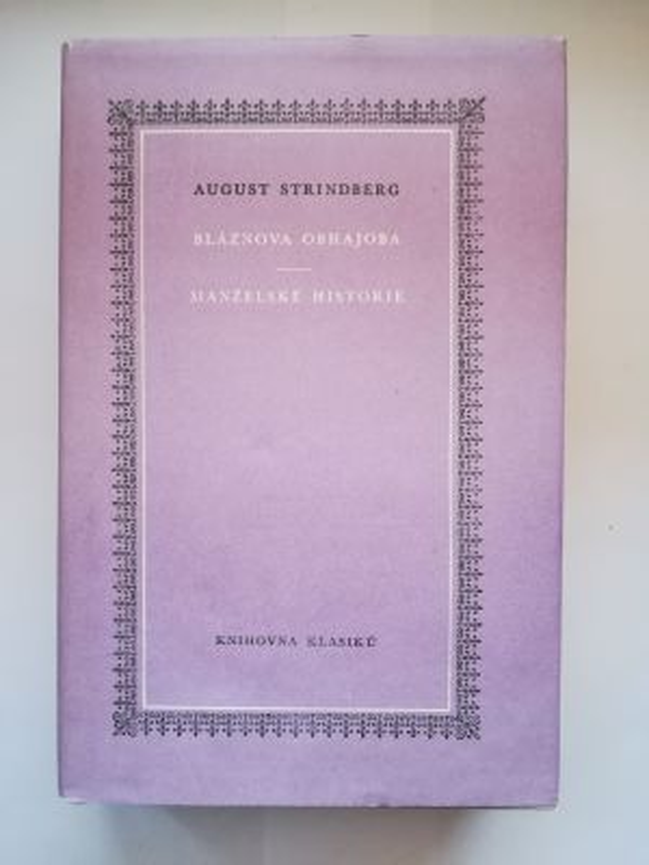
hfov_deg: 53.1
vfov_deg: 67.3
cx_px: 324
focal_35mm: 26
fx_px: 650
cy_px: 432
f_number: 2.2
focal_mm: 3.83
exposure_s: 1/30
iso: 400
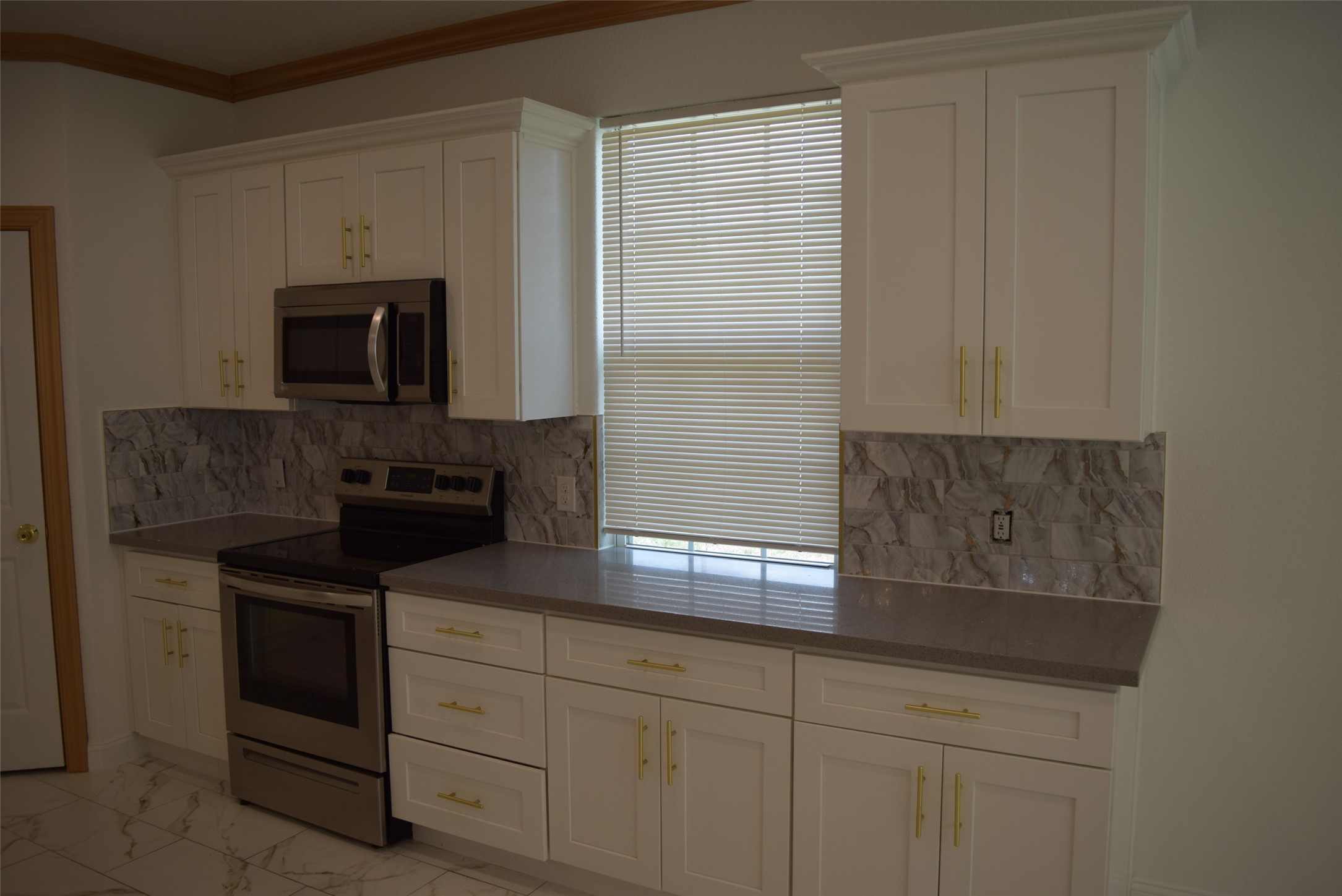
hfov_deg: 67.4
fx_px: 1007
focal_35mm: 27
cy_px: 448
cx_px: 671
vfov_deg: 48.0
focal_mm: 18
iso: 200
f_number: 3.5
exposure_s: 1/200
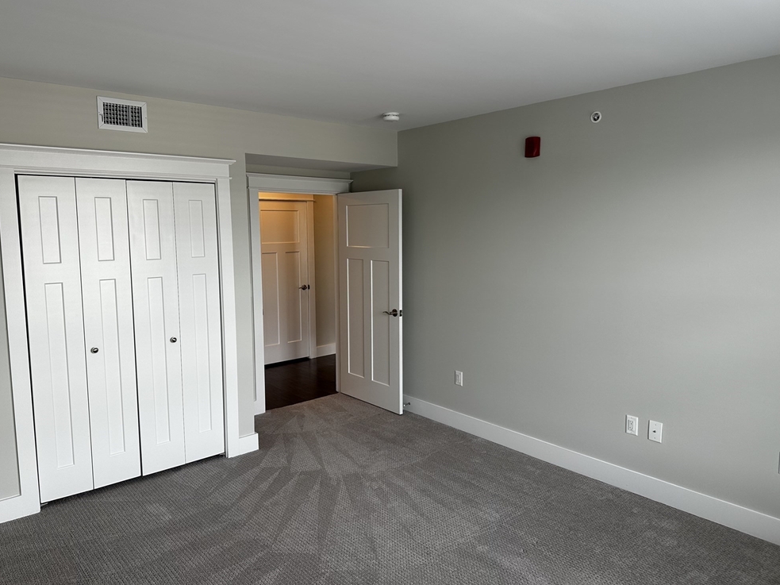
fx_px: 563
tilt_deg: -7.3
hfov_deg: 69.4
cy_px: 285
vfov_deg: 54.9
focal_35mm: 25
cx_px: 378
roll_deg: -0.3
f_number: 1.78
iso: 80
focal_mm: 6.86
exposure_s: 1/121
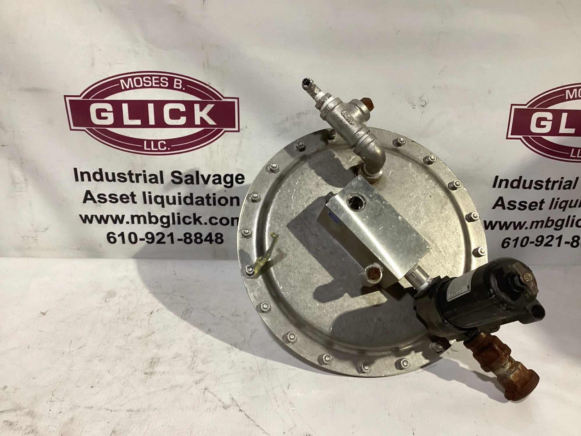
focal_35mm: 31
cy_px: 218
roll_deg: -0.2
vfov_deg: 45.4
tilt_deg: -26.6
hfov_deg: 58.4
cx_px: 290
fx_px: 520
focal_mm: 3.3
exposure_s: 1/50
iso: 200
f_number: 2.4
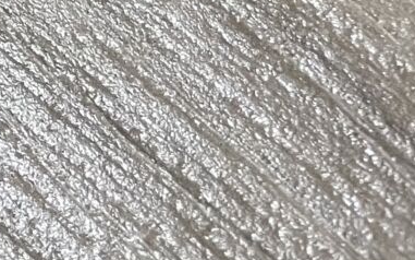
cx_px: -591
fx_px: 1572
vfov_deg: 8.1
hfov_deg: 12.0
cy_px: -498
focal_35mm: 139
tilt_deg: -58.9
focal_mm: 4.2
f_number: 1.6
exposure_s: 1/60
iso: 200
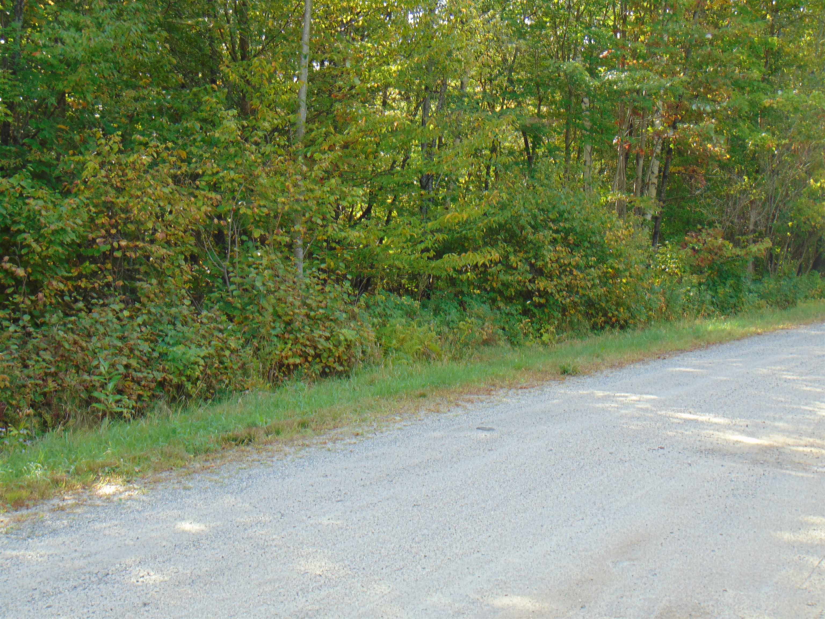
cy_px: 310
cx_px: 412
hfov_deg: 32.2
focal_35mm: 60
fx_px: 1430
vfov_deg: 24.4
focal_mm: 10.8
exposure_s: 1/100
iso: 80
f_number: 3.6
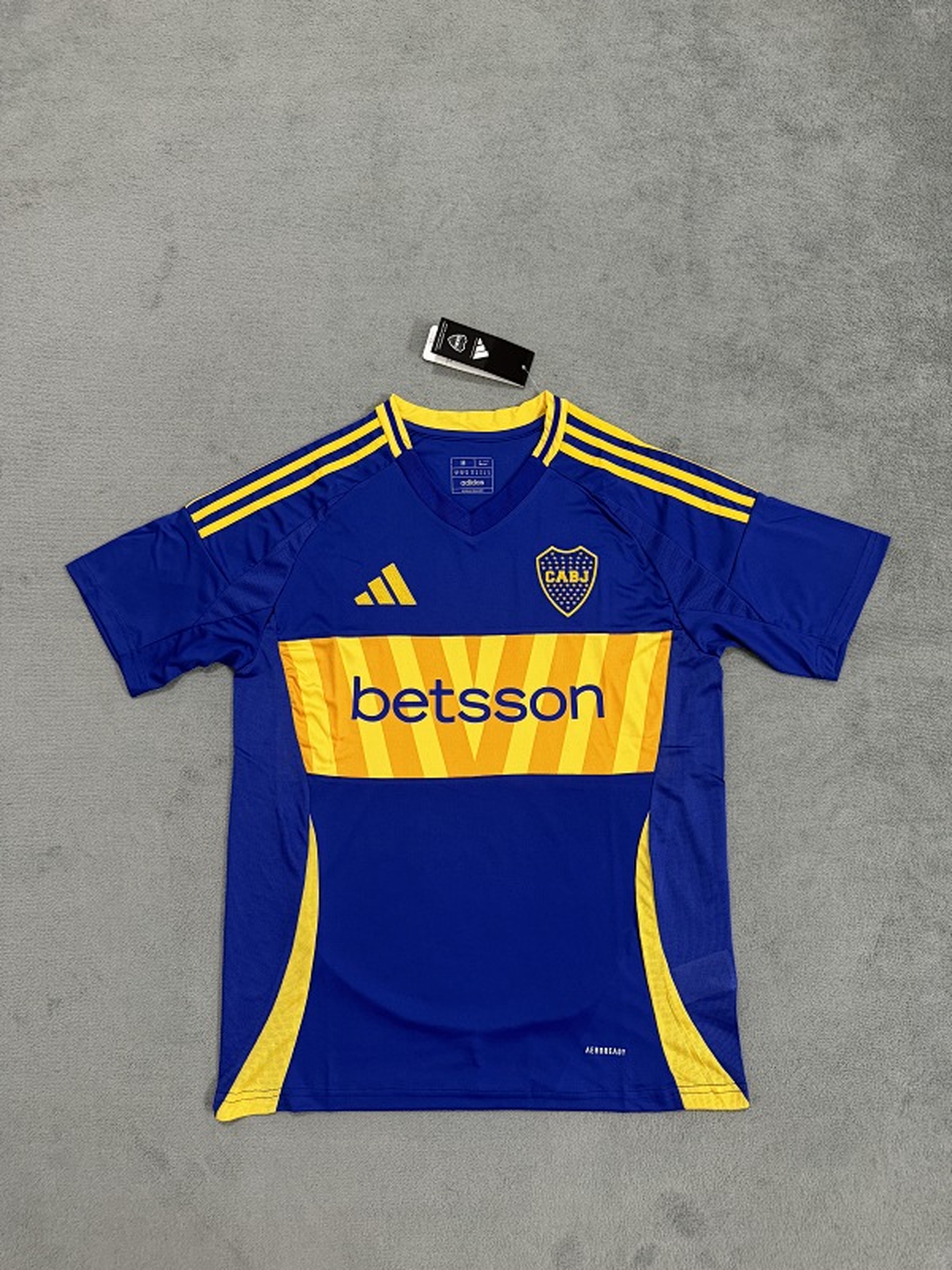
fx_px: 880
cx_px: 476
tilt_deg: -82.4
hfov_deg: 56.8
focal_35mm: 24
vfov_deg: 71.6
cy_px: 635
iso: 250
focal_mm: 6.76
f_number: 1.78
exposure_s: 1/60
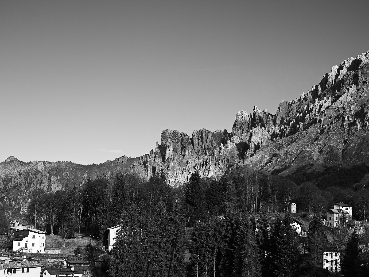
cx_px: 183
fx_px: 522
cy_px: 139
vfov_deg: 29.7
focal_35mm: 49
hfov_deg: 38.9
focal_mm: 30
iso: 100
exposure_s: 1/250
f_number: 6.3
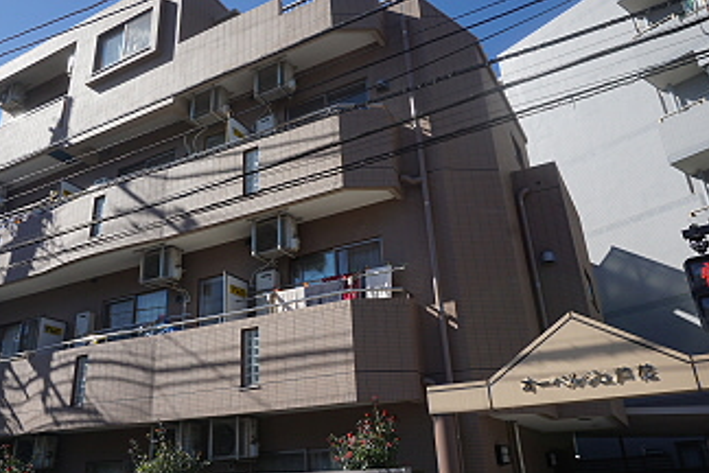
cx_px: 299
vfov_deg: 42.3
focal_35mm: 31
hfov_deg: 60.0
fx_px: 610
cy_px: 214
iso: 100
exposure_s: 1/200
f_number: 9
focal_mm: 16
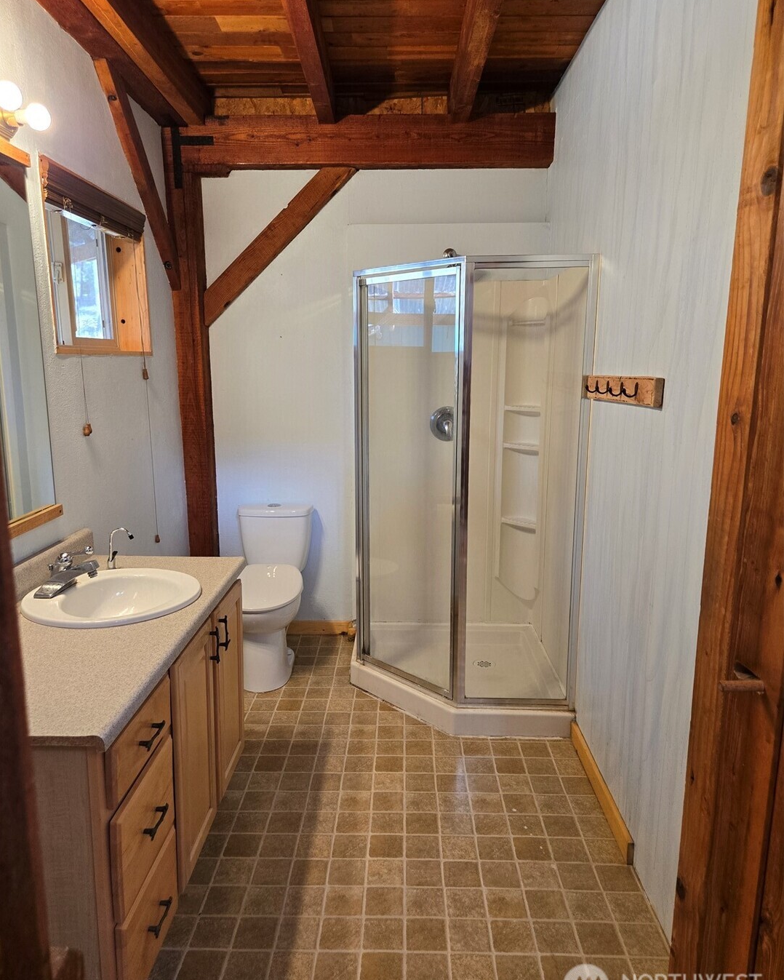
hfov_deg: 58.8
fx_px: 696
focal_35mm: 24
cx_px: 392
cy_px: 498
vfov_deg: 70.3
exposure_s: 1/120
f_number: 1.8
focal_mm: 5.4
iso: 200
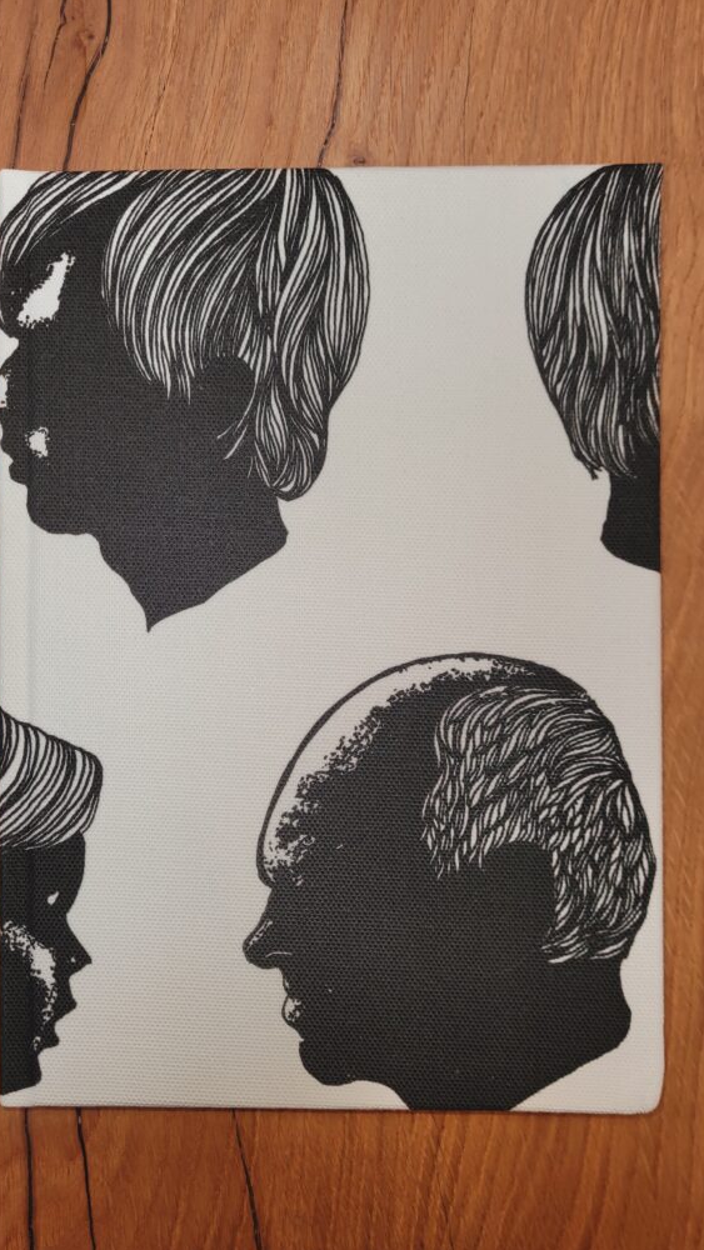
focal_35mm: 29
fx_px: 962
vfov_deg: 66.0
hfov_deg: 40.2
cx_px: 345
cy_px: 636
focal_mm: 5.4
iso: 50
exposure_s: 1/50
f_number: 1.8
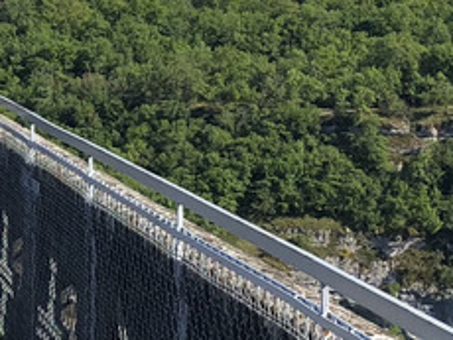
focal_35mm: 146
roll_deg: +1.2
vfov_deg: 10.0
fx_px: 1913
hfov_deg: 12.8
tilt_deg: +2.4
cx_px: -242
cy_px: -57
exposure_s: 1/2000
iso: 20
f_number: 1.8
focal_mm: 4
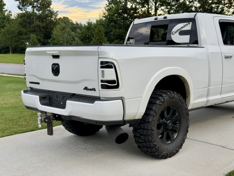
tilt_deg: -8.2
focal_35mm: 48
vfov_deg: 30.3
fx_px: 324
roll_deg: +1.8
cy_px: 88
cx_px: 117
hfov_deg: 39.7
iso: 80
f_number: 1.78
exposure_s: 1/434
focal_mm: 6.76
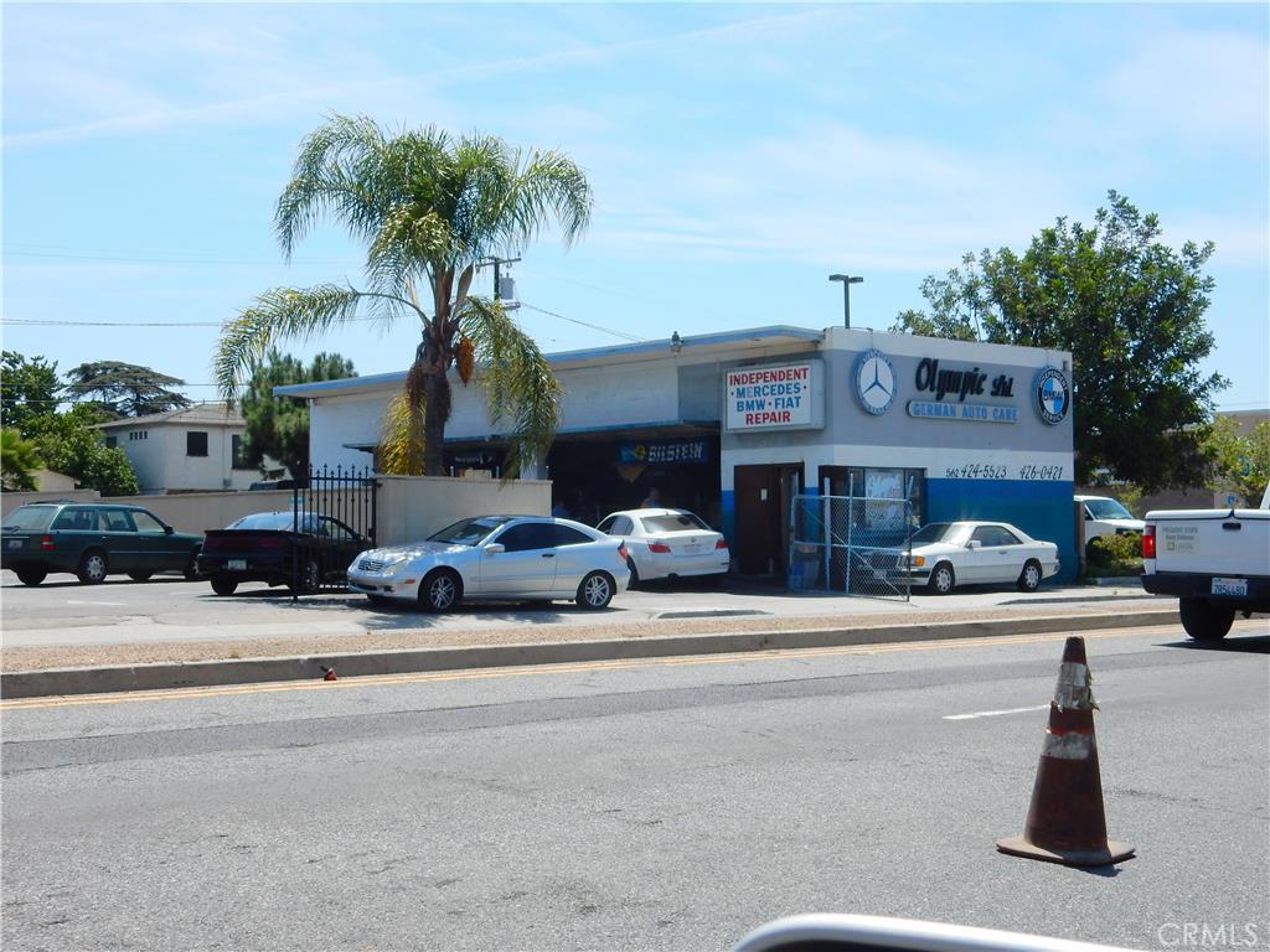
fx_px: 1871
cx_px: 635
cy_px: 476
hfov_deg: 37.5
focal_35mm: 51
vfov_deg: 28.6
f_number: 4.5
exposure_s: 1/1000
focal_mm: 9
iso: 125
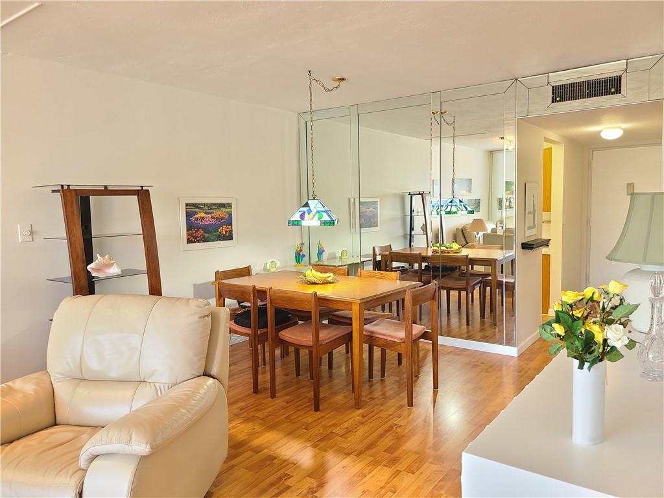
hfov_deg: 67.3
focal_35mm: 26
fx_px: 499
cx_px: 332
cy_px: 249
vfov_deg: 53.1
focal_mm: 5.4
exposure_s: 1/39
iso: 200
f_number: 1.8
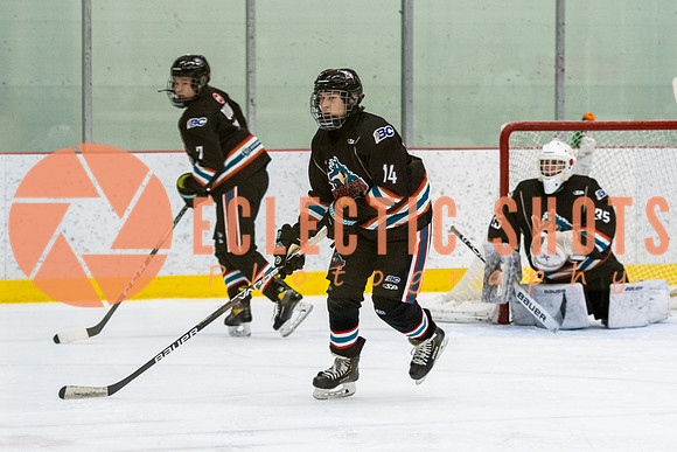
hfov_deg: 9.8
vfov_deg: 6.6
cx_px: 347
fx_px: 3935
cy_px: 192
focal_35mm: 209
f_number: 2.8
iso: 1600
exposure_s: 1/640
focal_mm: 102
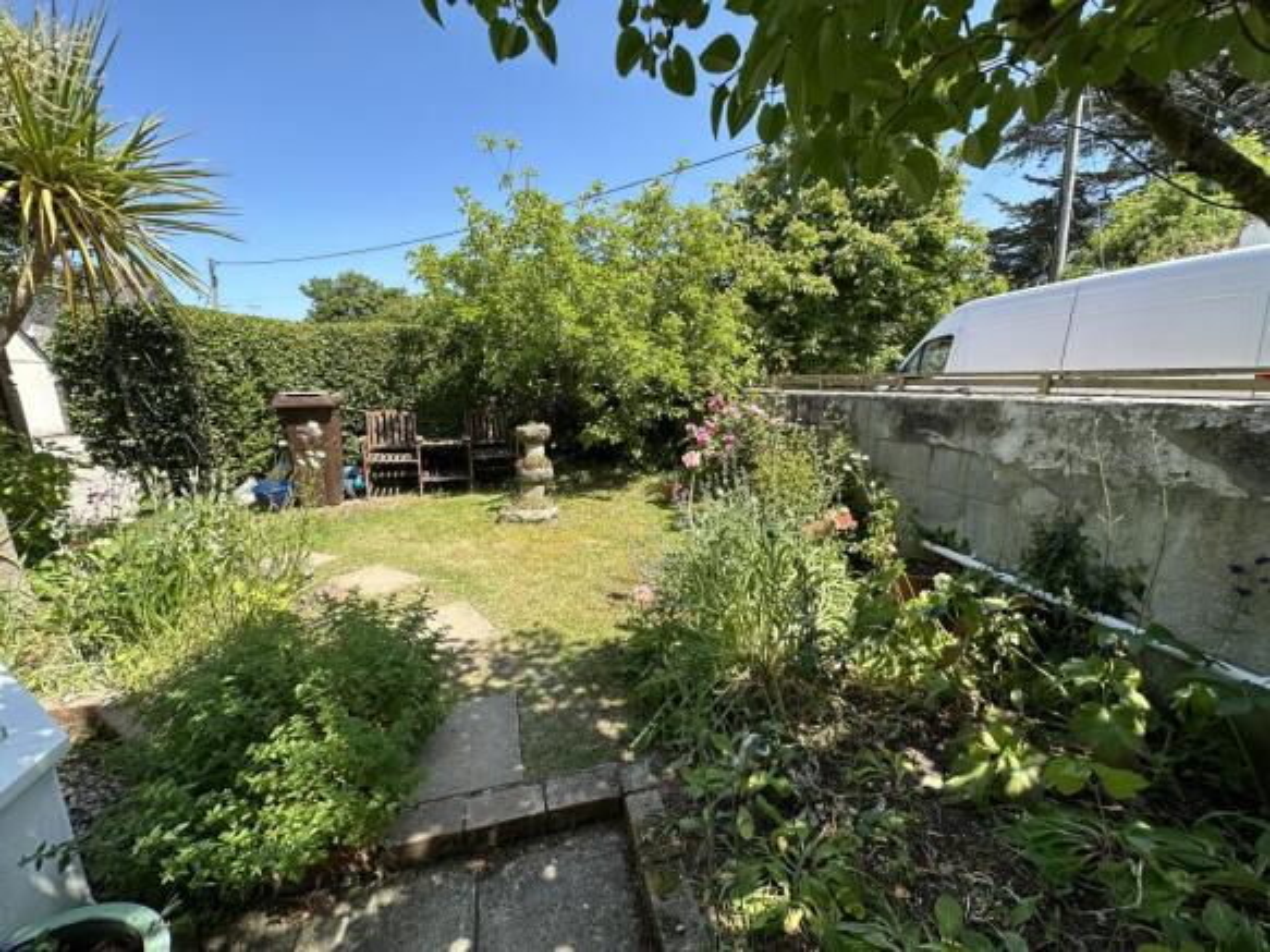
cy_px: 476
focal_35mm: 14
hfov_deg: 102.1
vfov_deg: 85.7
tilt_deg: -12.2
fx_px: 514
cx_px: 635
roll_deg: +0.6
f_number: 2.2
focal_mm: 2.22
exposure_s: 1/694
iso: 40
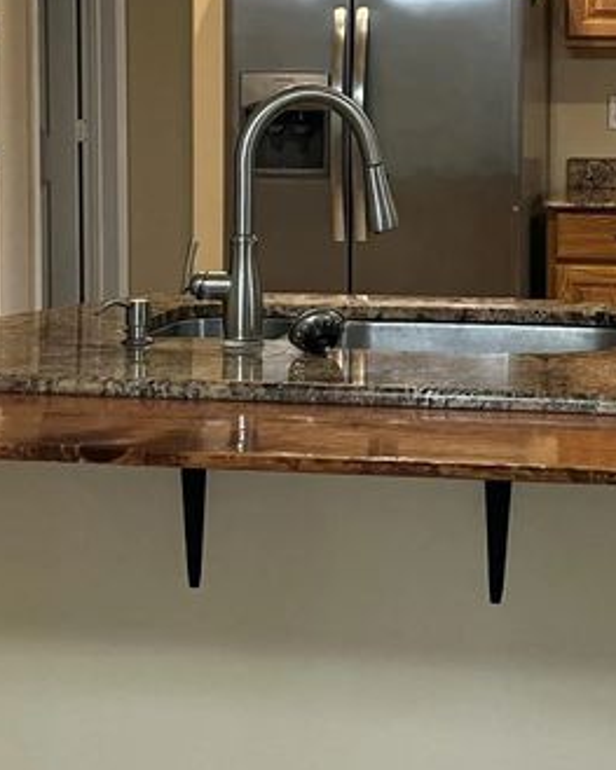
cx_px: 473
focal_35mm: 79
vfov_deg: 23.8
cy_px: 157
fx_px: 1801
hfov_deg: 19.3
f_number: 1.6
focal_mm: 5.1
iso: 200
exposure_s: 1/60
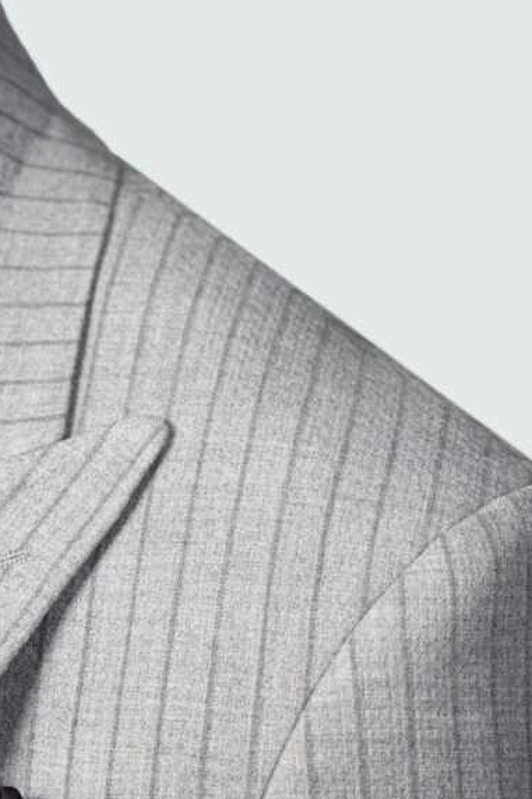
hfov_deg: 8.2
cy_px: 715
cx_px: 237
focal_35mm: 167
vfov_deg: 12.2
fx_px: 3704
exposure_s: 1/100
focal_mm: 61
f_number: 3.5
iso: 100
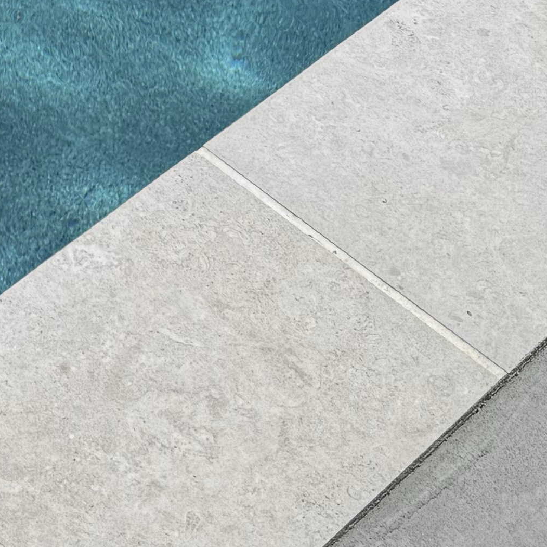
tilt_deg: -30.6
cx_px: -276
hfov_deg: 13.7
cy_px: -409
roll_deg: -3.5
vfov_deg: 13.2
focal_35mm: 120
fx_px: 2145
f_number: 1.78
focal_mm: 6.76
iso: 80
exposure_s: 1/10417
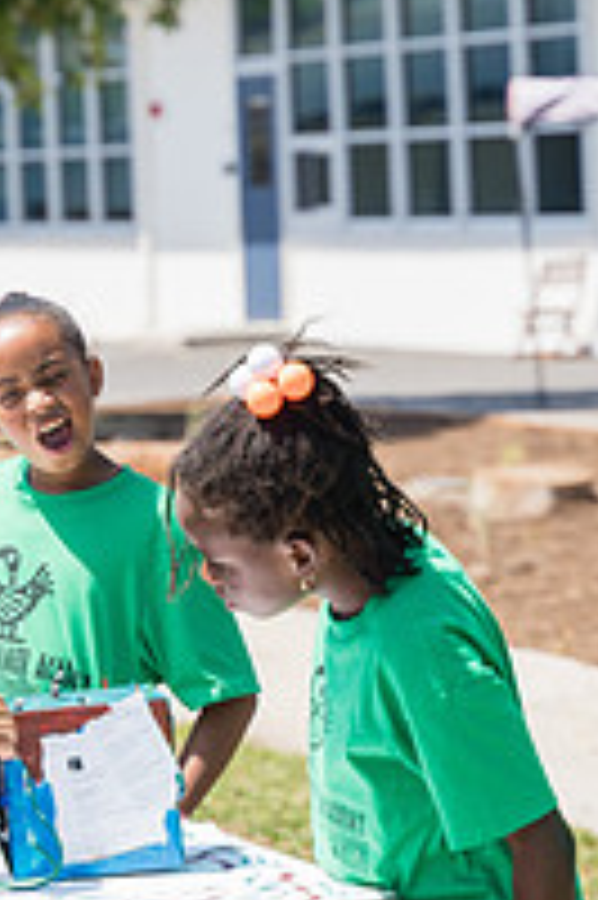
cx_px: 27
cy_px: 256
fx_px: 4218
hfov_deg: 8.1
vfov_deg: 12.1
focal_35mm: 169
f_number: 3.5
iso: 100
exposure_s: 1/800
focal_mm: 75
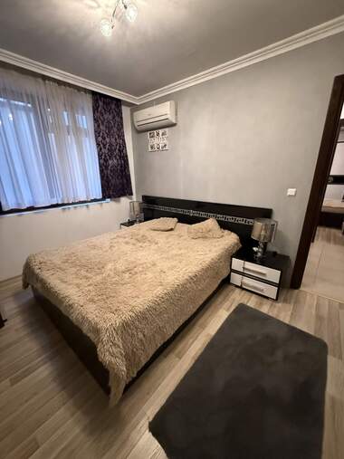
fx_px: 186
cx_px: 172
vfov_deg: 102.1
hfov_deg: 85.7
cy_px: 230
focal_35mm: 14
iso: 1250
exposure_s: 1/50
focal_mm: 2.22
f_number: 2.2
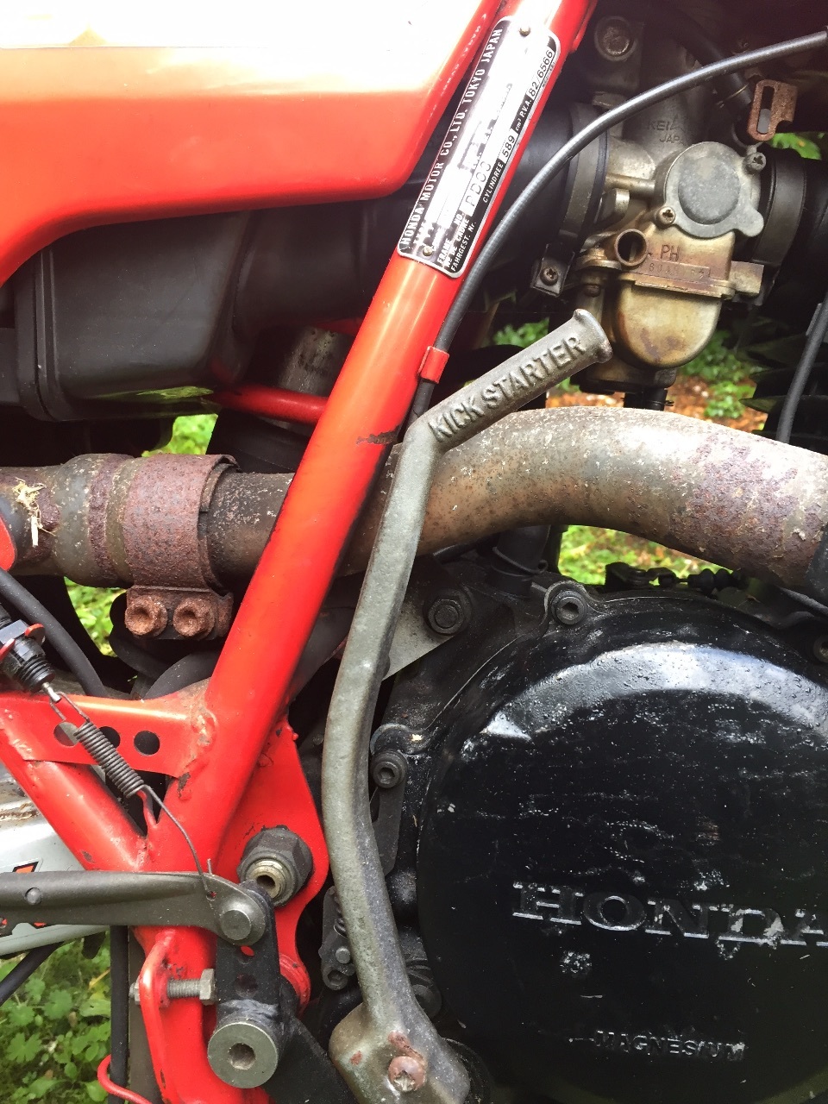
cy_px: 552
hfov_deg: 48.2
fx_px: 925
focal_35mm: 29
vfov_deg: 61.7
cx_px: 414
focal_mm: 4.15
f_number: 2.2
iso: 100
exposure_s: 1/33
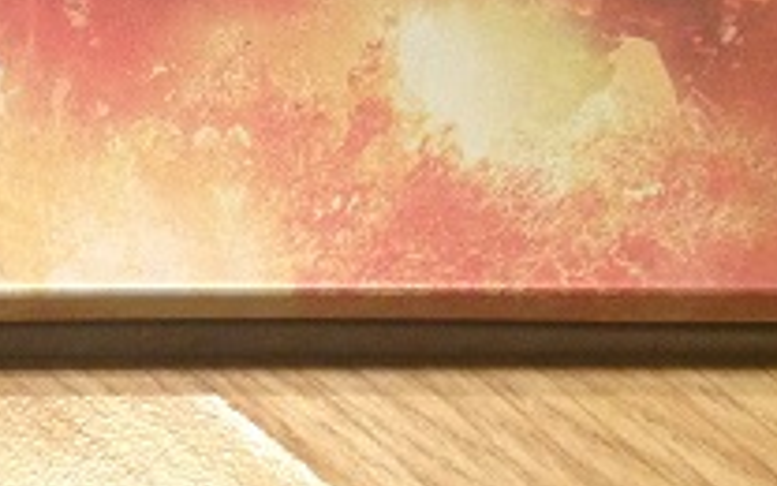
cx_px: 153
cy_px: -262
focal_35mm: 114
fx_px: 2414
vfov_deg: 11.0
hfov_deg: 18.1
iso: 200
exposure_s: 1/20
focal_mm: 4.28
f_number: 2.4
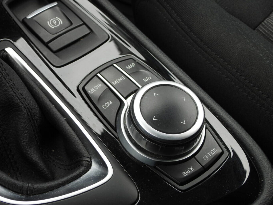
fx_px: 599
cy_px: 99
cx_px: 125
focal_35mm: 76
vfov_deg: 19.4
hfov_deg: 25.6
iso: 100
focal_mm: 11.7
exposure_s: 1/100
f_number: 3.5
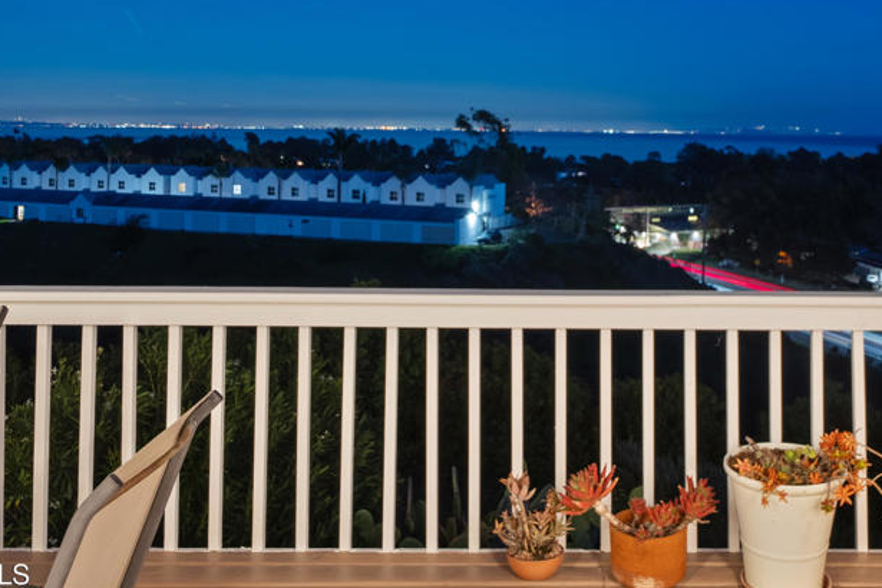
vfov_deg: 32.6
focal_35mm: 40
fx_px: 980
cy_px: 129
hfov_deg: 47.5
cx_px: 599
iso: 125
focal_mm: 24
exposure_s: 30
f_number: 9
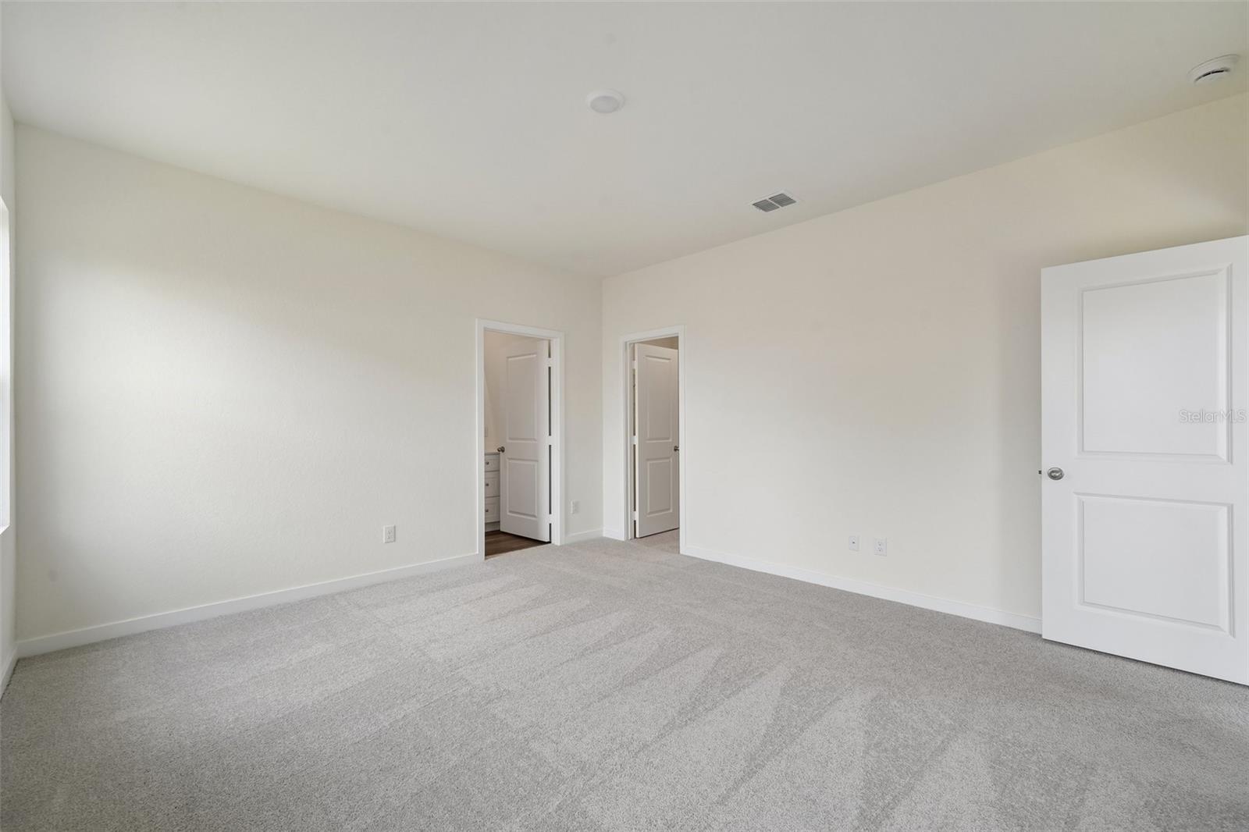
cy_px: 416
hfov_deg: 100.4
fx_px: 520
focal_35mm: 15
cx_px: 624
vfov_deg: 77.3
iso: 800
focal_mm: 15
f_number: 8
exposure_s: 1/125
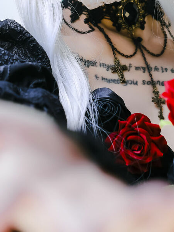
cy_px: -47
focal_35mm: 123
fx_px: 825
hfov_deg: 12.0
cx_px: 85
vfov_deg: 15.4
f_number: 3.2
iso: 200
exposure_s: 1/200
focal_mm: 50
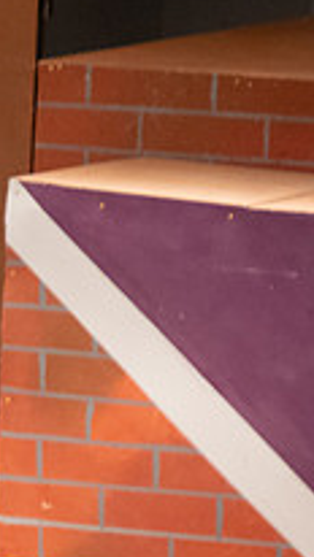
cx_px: -457
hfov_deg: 1.1
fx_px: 16150
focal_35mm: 1092
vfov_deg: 2.0
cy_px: 335
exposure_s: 1/160
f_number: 6.3
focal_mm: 370
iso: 6400
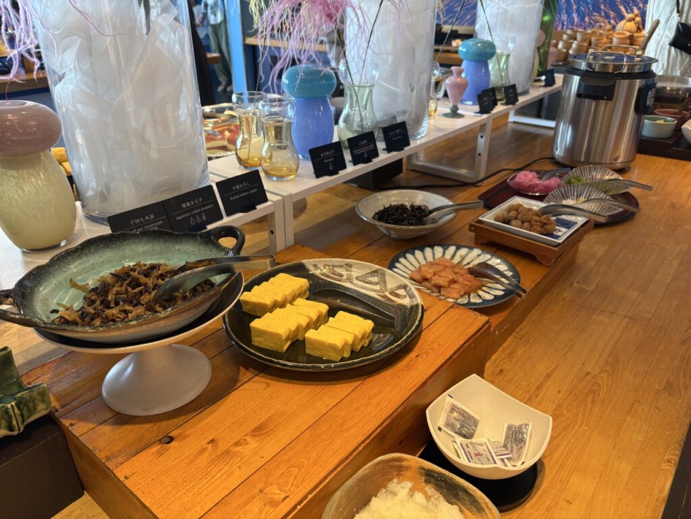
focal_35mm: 26
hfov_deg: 67.3
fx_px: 519
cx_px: 346
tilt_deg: -27.4
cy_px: 260
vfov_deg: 53.1
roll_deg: +0.2
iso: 80
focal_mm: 5.96
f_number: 1.6
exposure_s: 1/50
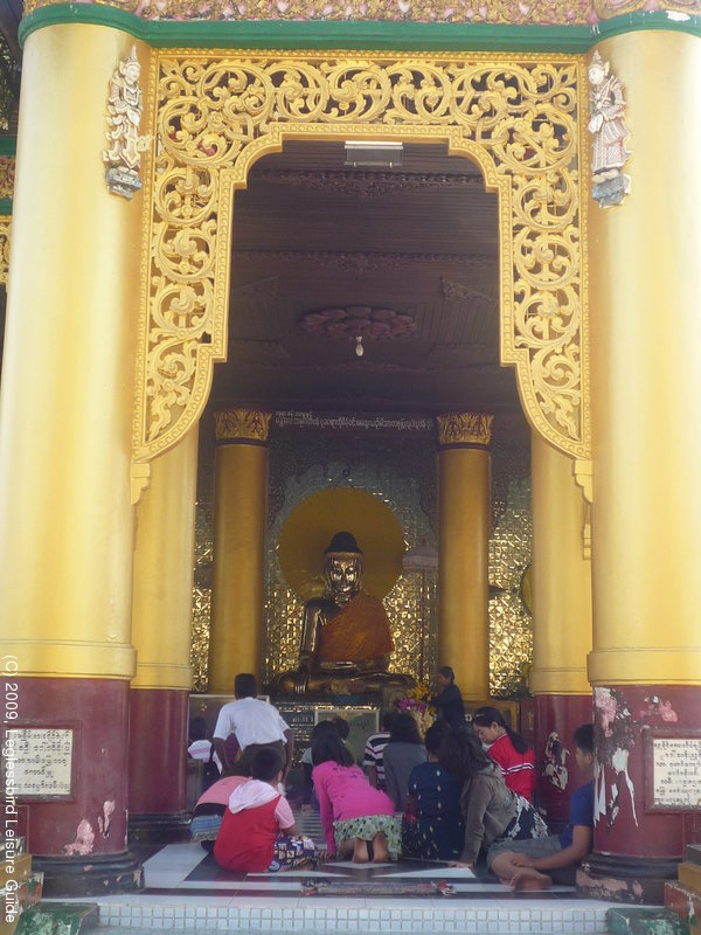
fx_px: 1485
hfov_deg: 26.6
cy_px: 468
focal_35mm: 55
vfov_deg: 34.9
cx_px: 350
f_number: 4
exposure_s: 1/125
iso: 100
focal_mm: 6.8
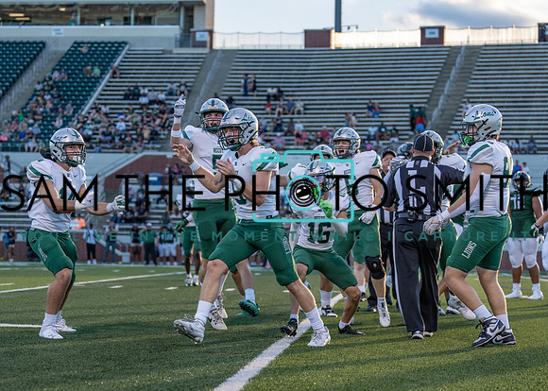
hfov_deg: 23.9
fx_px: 1294
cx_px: 232
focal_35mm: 83
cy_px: 211
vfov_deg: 17.2
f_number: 2.8
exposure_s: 1/1250
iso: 320
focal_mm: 70
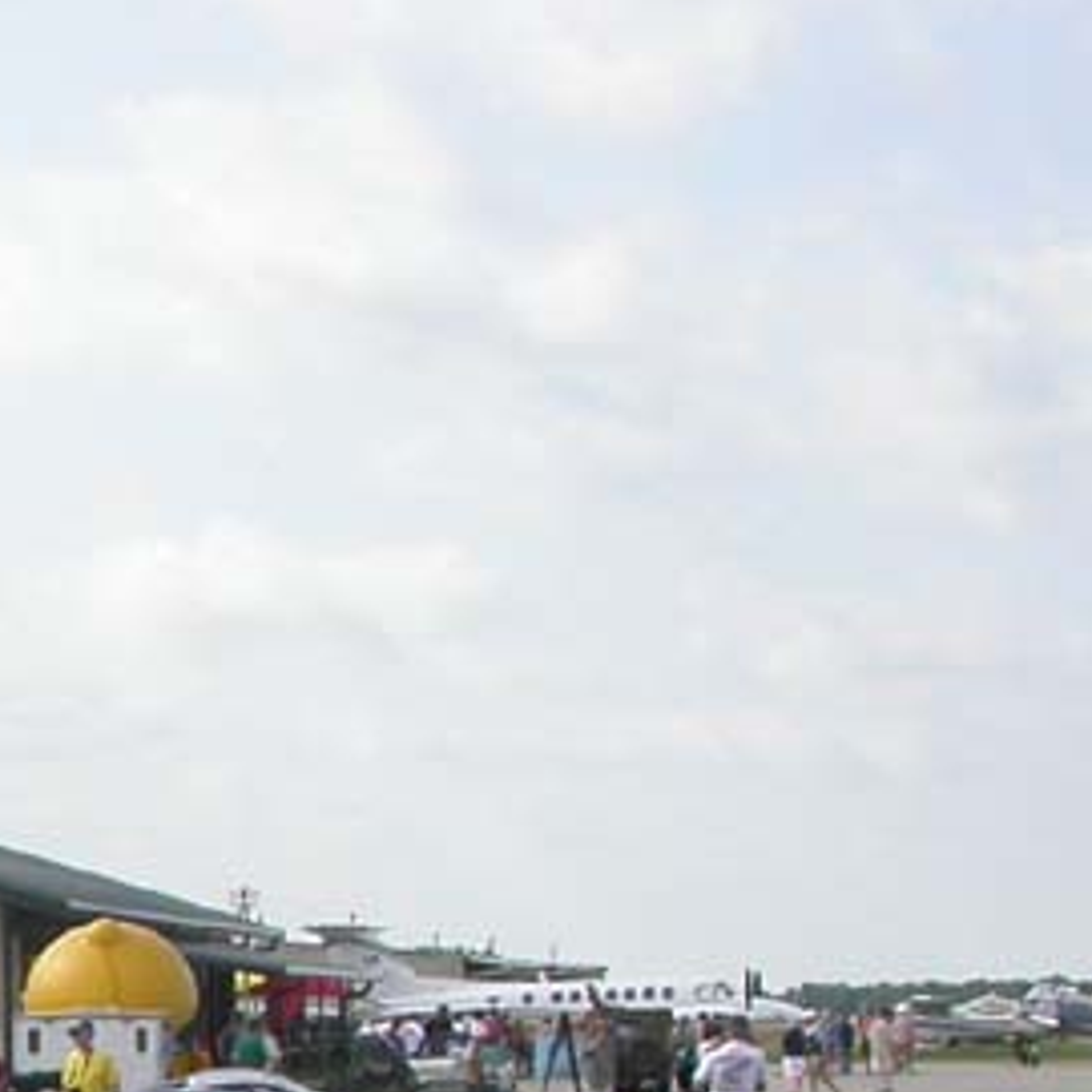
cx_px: -874
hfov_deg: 12.5
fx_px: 4533
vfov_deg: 13.3
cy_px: 1406
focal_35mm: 127
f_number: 6.7
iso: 100
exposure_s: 1/286
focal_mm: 7.85
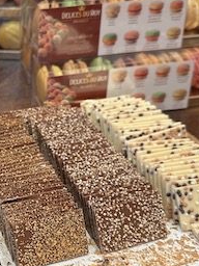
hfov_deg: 23.3
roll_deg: +1.6
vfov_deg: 32.1
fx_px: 460
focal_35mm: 60
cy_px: 159
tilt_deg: -33.1
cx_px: -4
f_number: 1.78
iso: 125
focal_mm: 6.86
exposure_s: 1/100
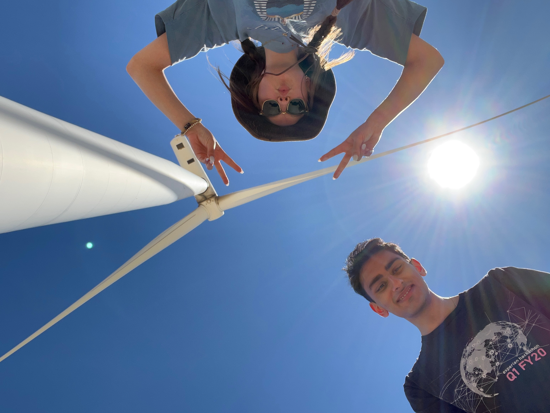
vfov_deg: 46.8
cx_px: 275
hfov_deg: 60.0
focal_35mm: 30
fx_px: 477
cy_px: 206
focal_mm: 2.71
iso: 32
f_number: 2.2
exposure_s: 1/1284
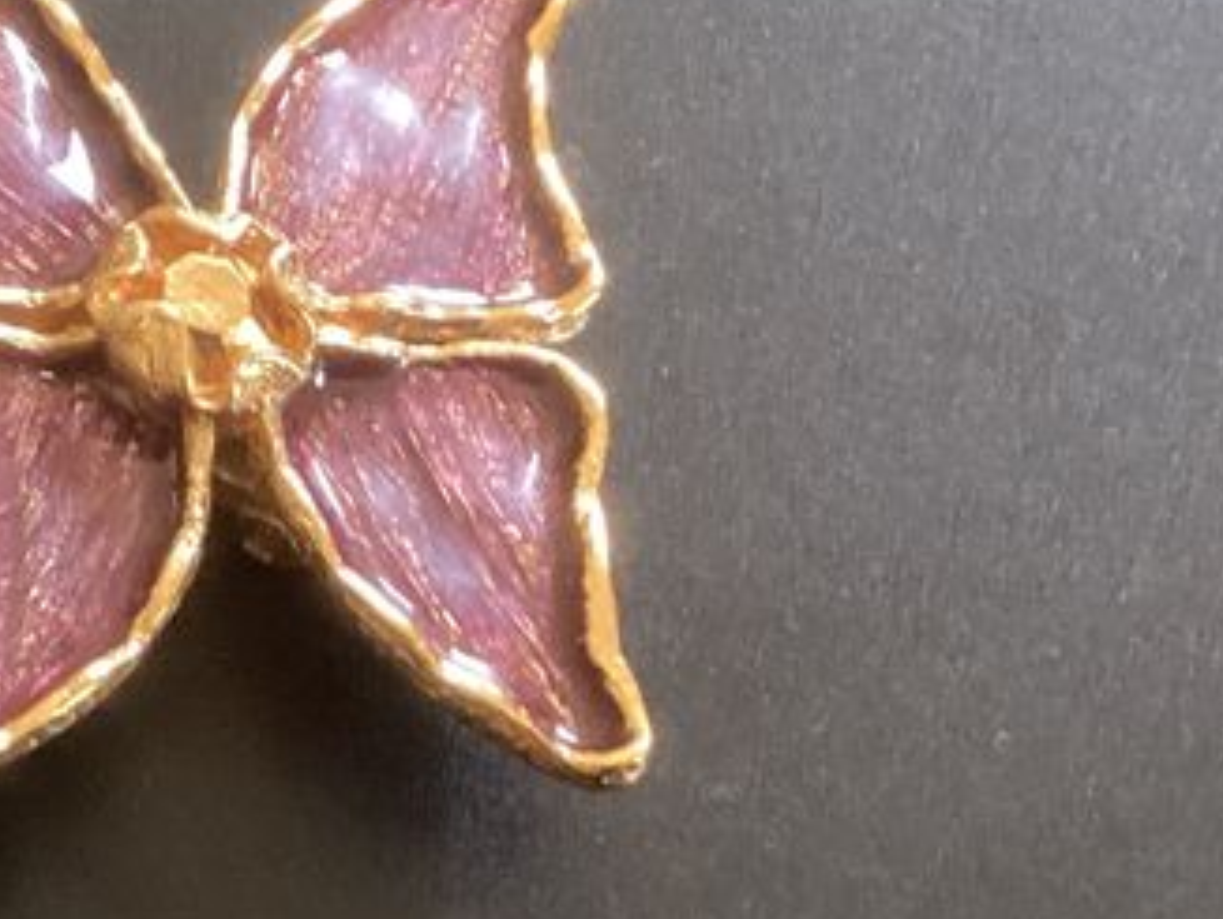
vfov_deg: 15.6
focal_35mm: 95
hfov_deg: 19.5
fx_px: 3359
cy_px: 394
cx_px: -236
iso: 320
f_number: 2.4
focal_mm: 3.3
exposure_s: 1/40
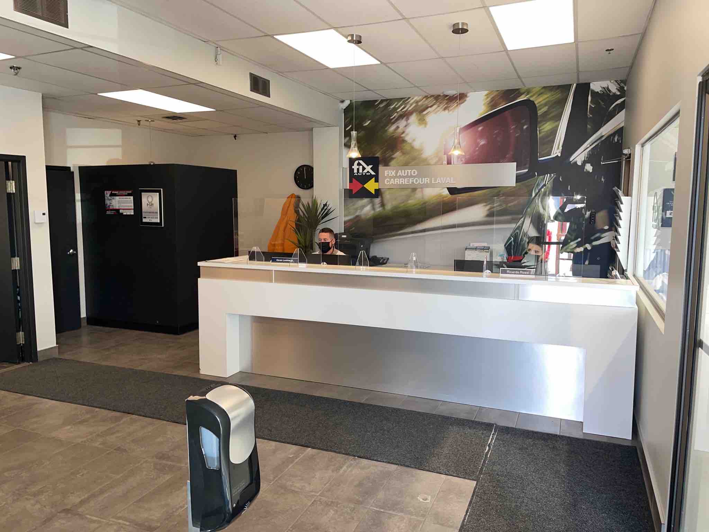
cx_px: 354
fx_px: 533
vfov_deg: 53.1
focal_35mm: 26
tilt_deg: -5.6
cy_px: 266
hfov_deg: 67.3
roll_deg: -0.5
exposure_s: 1/27
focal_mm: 4.2
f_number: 1.6
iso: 32
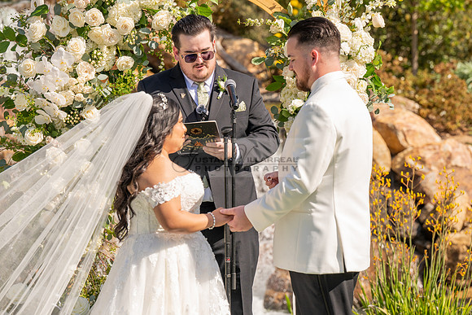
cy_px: 158
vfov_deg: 10.2
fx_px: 1770
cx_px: 236
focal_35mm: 135
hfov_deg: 15.2
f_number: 5.6
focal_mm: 135
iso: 200
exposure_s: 1/1000
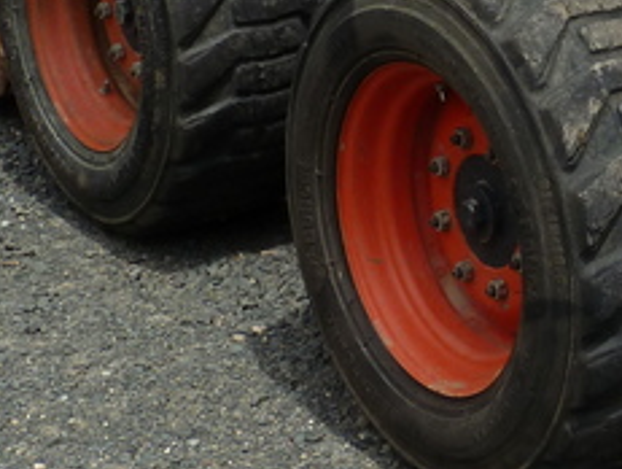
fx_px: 2178
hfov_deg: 15.6
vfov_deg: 11.8
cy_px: -224
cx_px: 751
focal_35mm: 121
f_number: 5
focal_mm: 5.7
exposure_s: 1/400
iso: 80
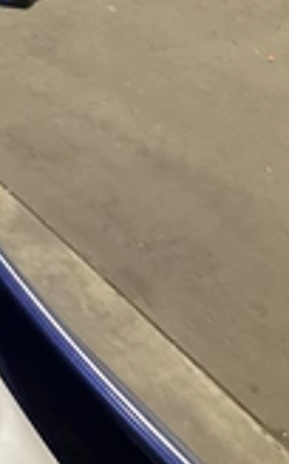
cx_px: -269
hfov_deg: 14.6
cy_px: 76
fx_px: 948
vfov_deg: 26.9
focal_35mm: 75
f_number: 1.8
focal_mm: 3
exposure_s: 1/40
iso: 250
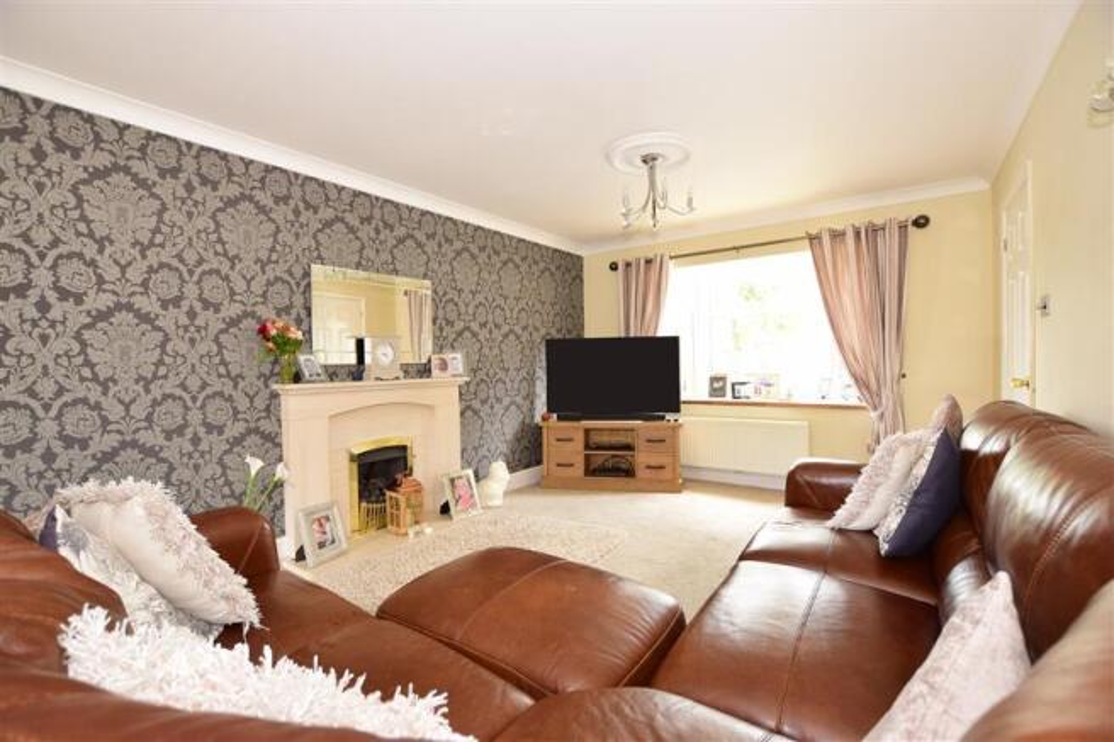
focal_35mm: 15
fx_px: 464
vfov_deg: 77.3
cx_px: 557
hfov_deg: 100.4
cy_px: 371
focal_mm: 10
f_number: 5
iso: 200
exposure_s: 1/13
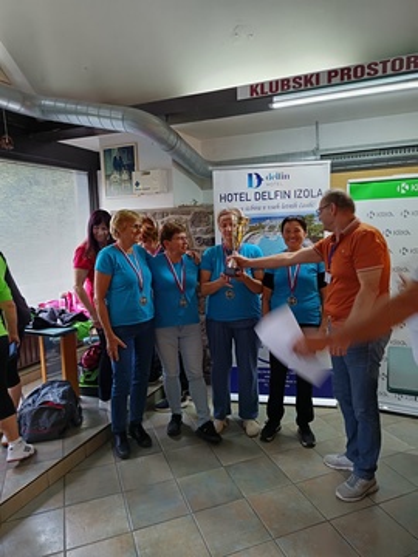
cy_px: 278
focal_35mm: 24
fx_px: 386
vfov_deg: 71.6
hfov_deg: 56.8
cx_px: 209
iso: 1815
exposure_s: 1/25
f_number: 1.75
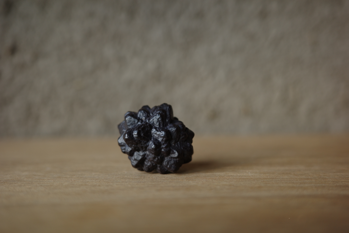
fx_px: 388
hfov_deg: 48.5
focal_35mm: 40
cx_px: 174
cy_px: 116
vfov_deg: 33.4
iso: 200
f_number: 2.8
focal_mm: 26
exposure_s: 1/125
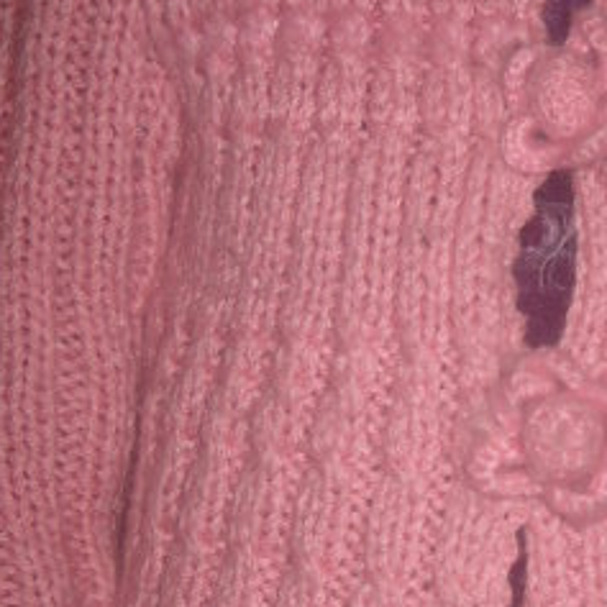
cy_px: 533
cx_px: 525
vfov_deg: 17.5
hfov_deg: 17.5
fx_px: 1944
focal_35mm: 98
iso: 64
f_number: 3.1
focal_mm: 6.72
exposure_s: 1/30
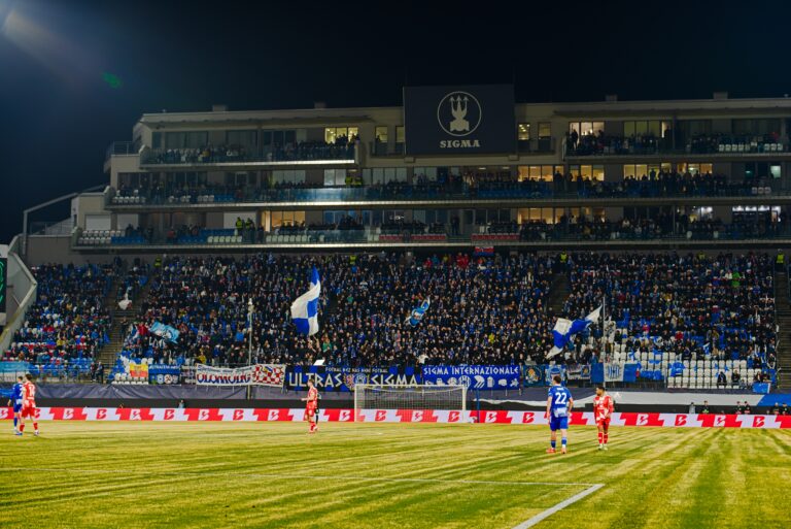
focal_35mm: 78
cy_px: 264
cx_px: 396
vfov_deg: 17.5
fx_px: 1715
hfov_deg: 26.0
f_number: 5
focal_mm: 78
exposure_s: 1/40
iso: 320
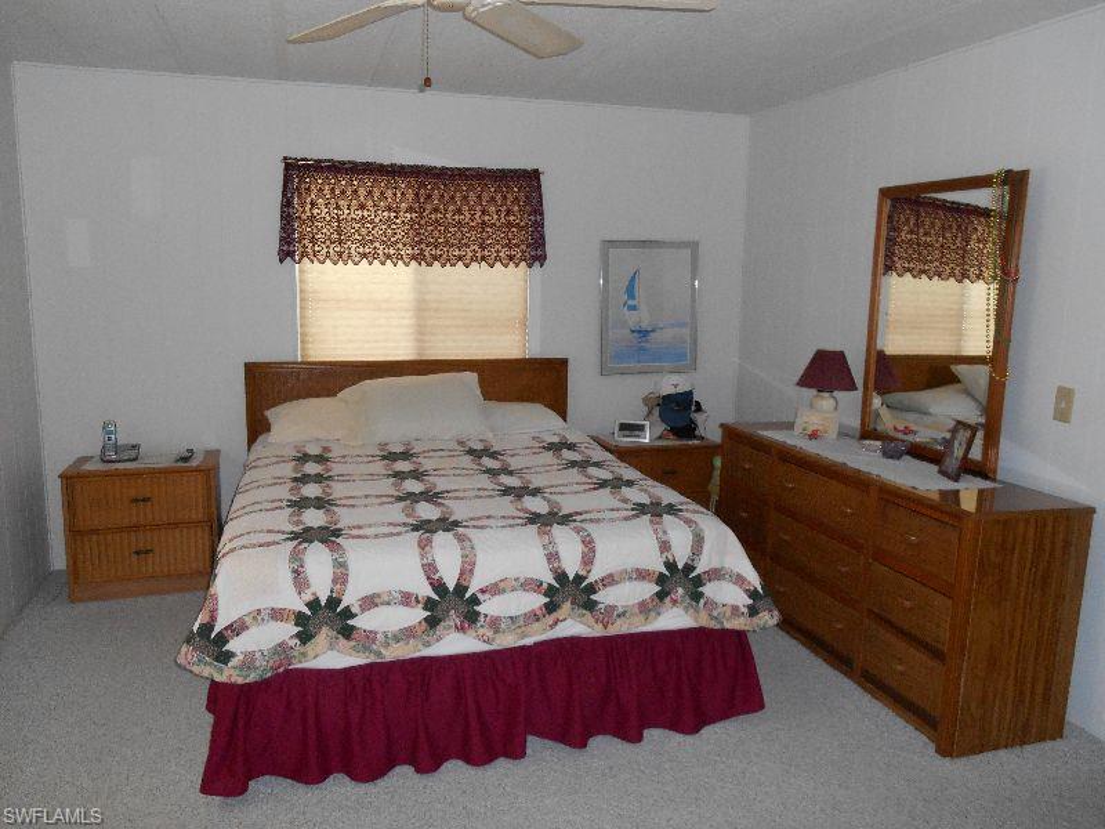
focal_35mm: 26
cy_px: 414
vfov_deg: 53.1
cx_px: 552
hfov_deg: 67.3
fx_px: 830
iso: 250
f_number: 3.4
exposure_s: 1/25
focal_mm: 4.7
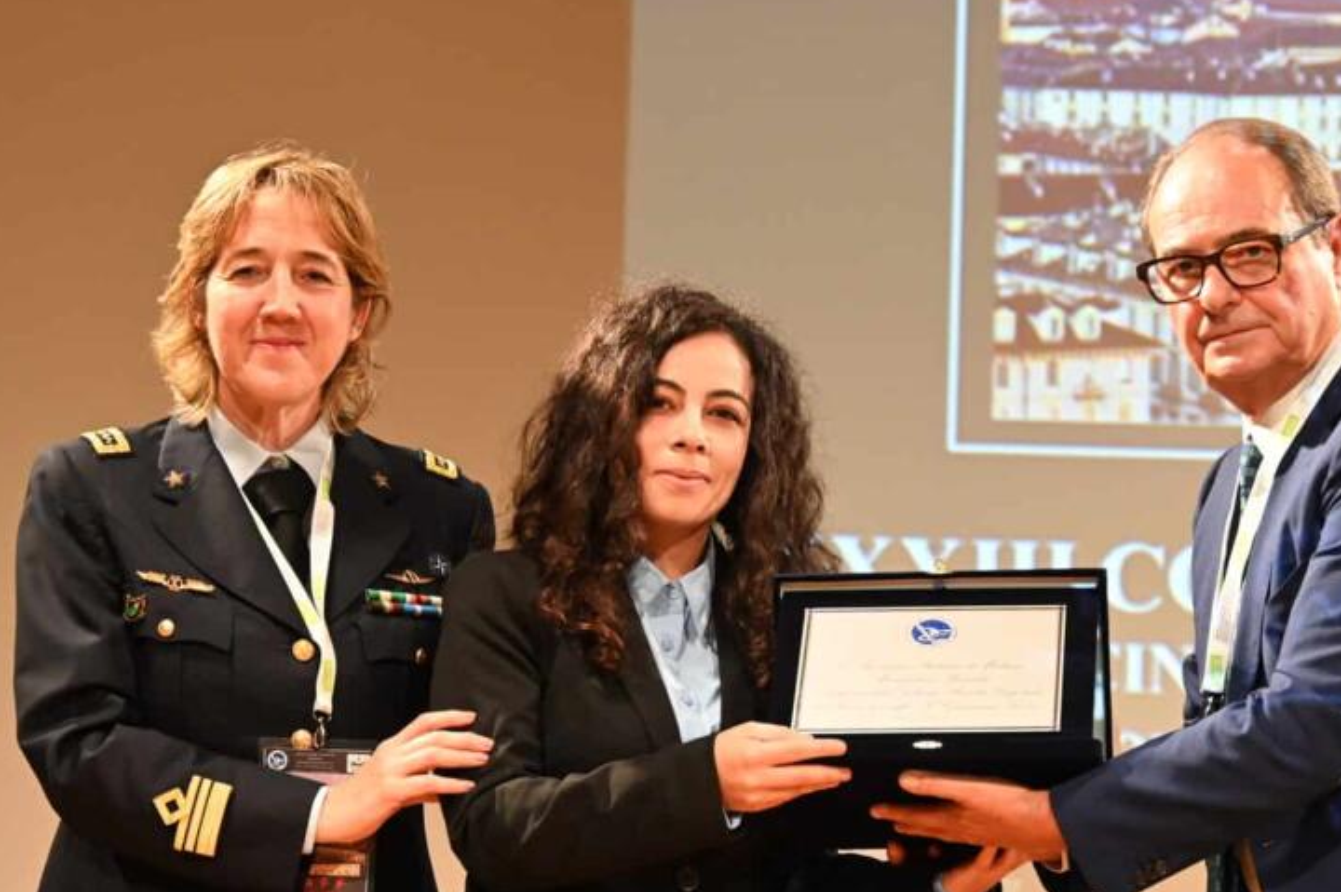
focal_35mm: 115
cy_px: 658
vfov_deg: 11.9
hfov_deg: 17.8
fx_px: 4281
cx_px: 838
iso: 3200
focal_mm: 69
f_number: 6
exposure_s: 1/80
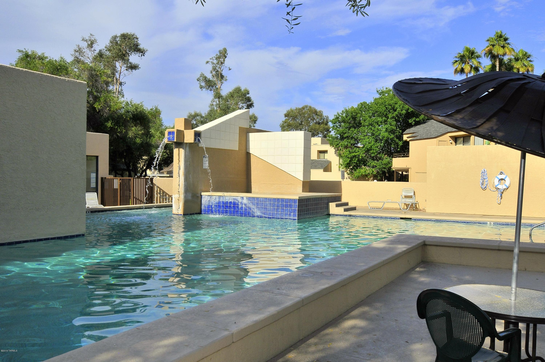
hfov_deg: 62.0
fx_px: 454
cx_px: 272
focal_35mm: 30
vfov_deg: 43.5
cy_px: 181
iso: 320
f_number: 14
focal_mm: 20
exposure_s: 1/320
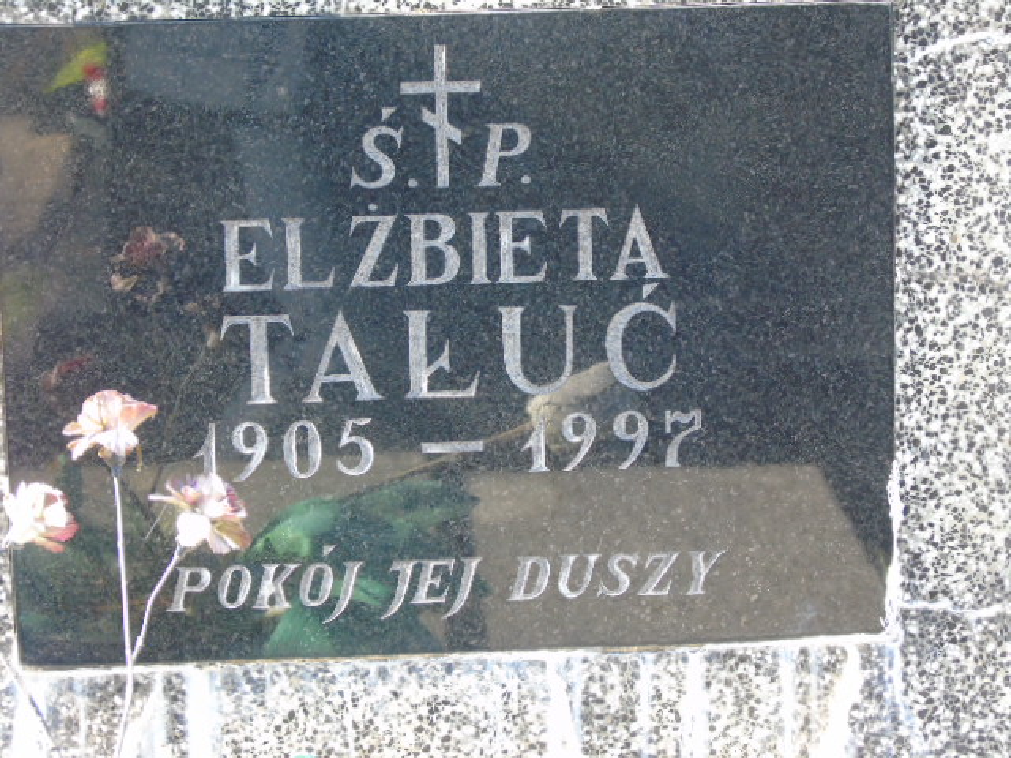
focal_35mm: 142
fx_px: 4147
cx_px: 506
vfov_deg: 10.4
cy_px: 379
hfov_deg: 13.9
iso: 400
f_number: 4.7
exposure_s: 1/100
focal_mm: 25
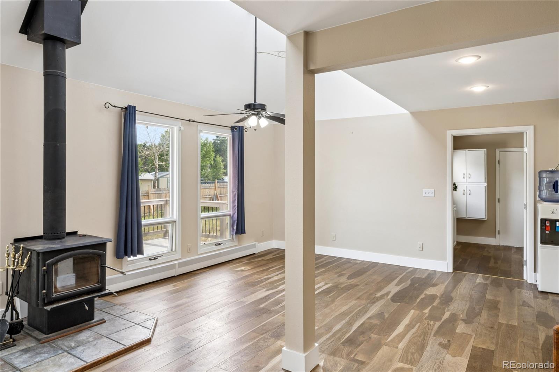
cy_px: 186
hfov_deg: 78.3
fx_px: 343
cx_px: 280
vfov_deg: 57.0
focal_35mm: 22
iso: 125
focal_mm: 22.1
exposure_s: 1/2.5
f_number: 22
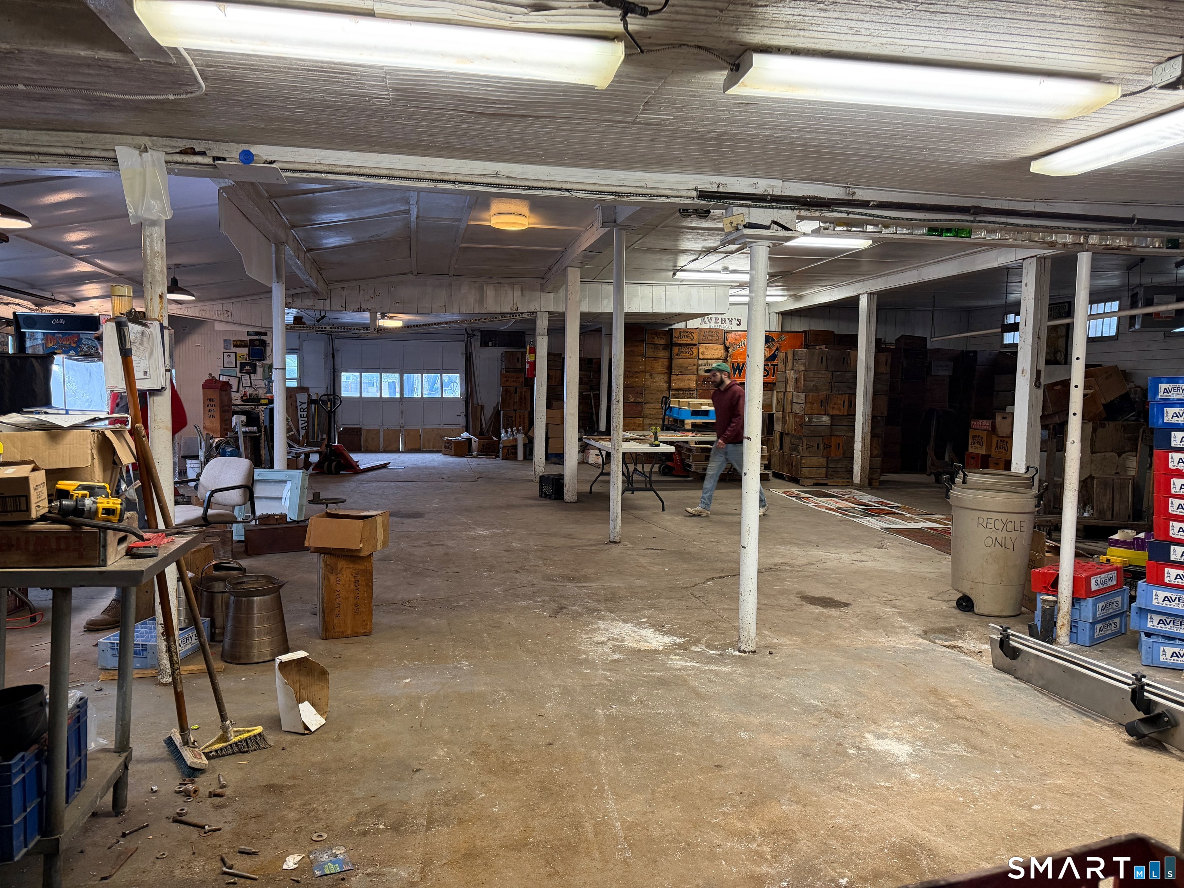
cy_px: 444
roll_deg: -0.7
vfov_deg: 56.8
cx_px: 592
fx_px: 821
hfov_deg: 71.6
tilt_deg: -4.4
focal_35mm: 24
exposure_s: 1/60
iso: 320
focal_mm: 6.76
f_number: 1.78
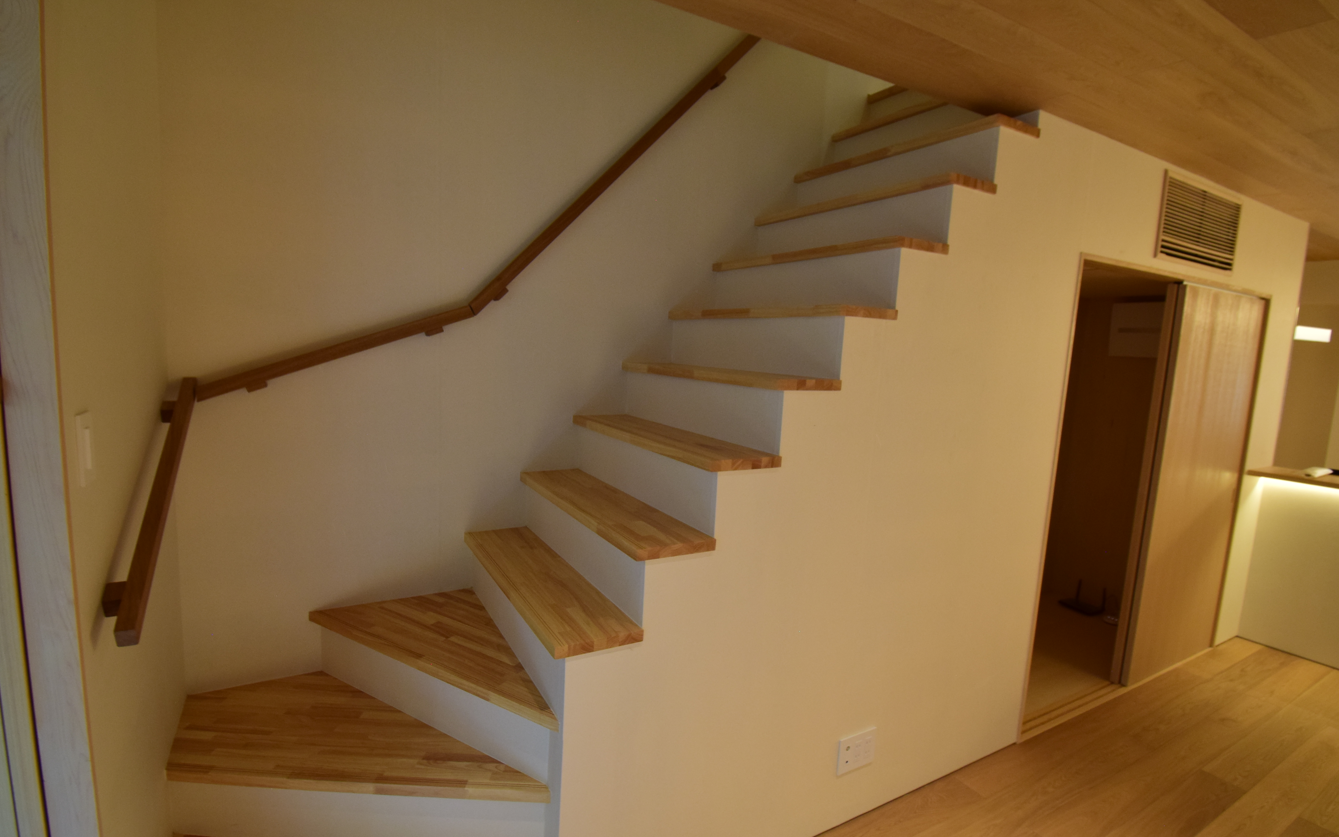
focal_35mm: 16
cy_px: 418
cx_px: 644
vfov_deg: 71.3
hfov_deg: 97.8
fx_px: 584
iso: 400
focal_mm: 10
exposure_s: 1/20
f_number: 6.7
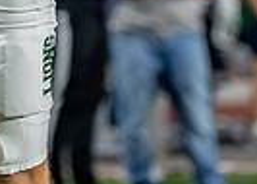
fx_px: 4949
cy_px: -200
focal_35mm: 678
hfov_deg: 3.0
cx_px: -35
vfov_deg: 2.1
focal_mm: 145
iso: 3200
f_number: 2.8
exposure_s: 1/1000
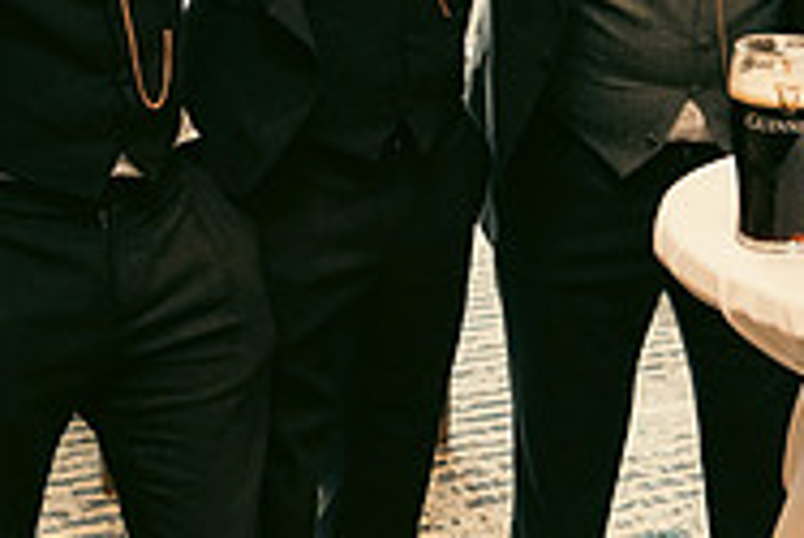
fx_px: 2213
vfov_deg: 13.6
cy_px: -6
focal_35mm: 99
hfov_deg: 20.5
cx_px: 525
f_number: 3.5
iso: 2500
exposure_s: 1/160
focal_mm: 32
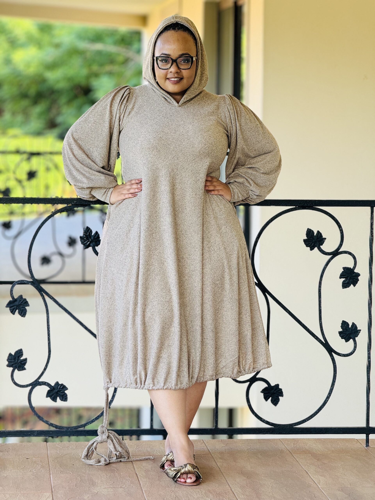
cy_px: 250
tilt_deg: -5.2
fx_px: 1733
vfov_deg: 16.4
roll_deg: -0.8
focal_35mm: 120
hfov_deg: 12.3
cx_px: 188
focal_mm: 15.66
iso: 64
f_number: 2.8
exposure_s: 1/99
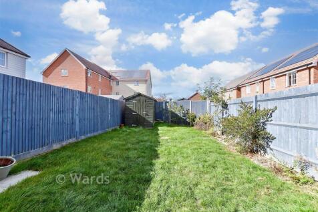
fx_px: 132
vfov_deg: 77.3
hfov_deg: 100.4
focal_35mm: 15
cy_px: 106
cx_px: 159
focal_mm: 10
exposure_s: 1/500
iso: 320
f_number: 8
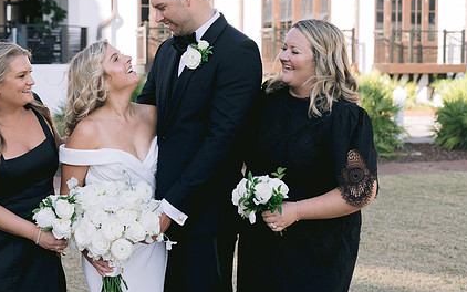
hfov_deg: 29.1
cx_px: 148
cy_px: 144
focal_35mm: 70
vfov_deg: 18.6
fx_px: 891
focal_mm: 50
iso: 200
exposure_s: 1/500
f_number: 4
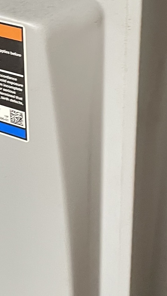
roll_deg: +1.6
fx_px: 606
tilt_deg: -24.9
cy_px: 32
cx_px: 62
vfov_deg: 26.6
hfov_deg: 15.7
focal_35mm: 77
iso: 500
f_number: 1.6
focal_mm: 4.2
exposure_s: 1/40
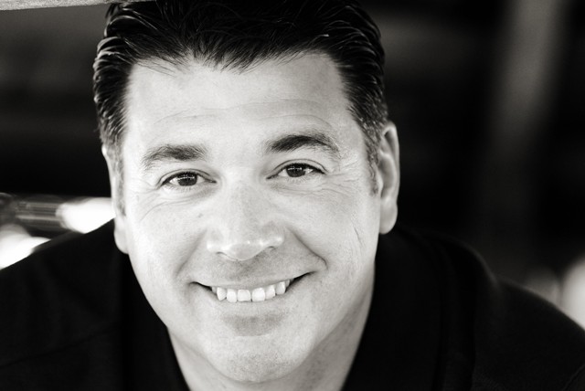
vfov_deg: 10.2
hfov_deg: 15.2
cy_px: 196
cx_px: 292
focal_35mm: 135
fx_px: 2196
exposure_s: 1/100
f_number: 2.8
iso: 250
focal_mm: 90
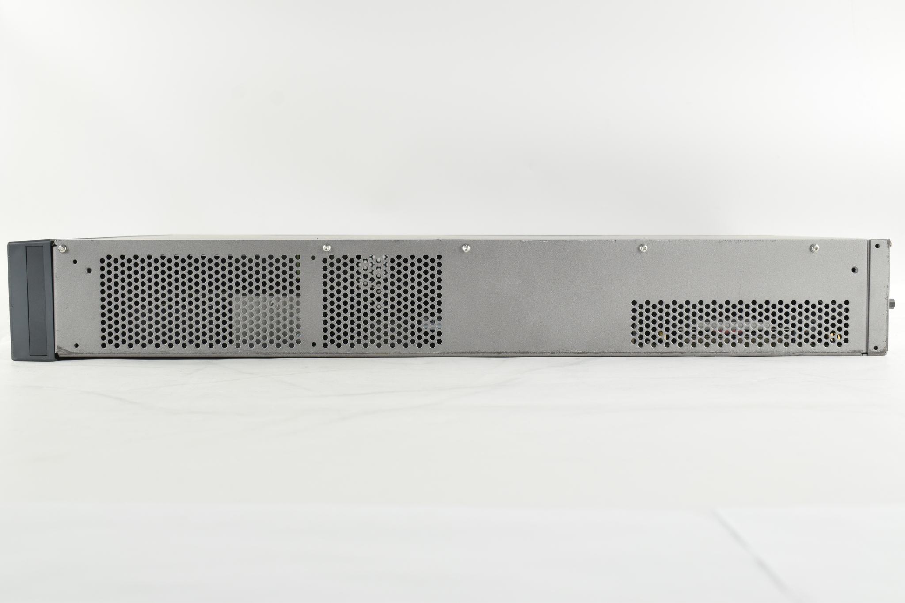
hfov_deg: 38.9
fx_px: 1282
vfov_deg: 26.5
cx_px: 452
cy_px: 302
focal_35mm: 51
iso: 400
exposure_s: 1/30
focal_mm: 34
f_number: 10
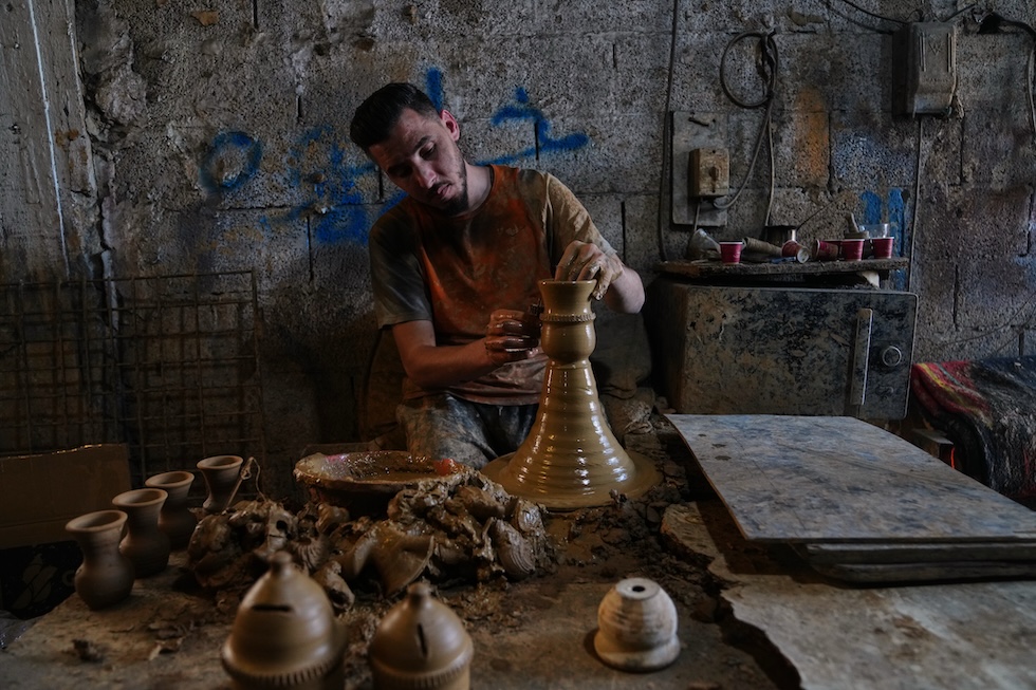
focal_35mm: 24
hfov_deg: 73.8
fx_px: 691
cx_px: 518
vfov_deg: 53.1
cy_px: 345
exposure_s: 1/500
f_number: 2.8
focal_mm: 24
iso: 1600
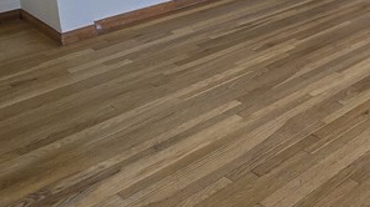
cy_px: -50
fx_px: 480
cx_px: 496
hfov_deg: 31.2
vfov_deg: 22.3
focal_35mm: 49
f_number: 2.2
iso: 50
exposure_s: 1/135
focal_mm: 2.2
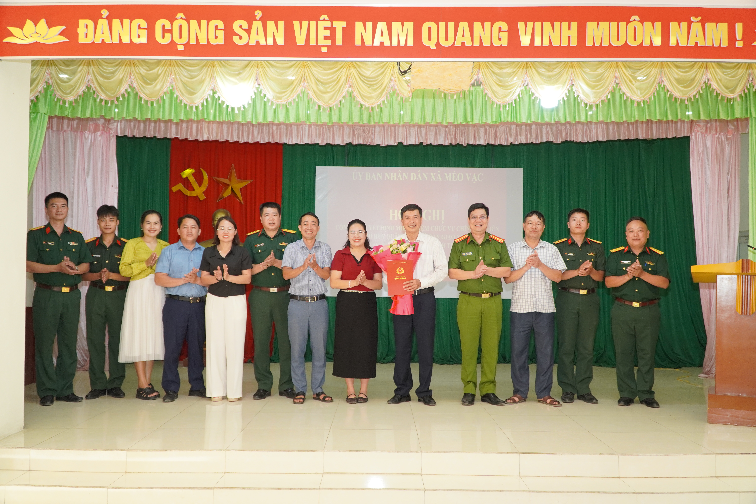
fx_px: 661
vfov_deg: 41.7
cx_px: 378
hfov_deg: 59.5
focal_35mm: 32
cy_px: 252
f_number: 4
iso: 800
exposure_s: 1/160
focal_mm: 21
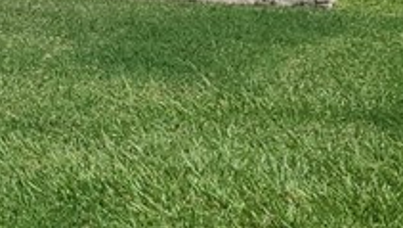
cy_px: 94
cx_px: -691
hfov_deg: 9.5
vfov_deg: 6.4
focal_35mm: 190
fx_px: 2032
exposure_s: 1/2333
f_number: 1.8
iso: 25
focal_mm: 5.54
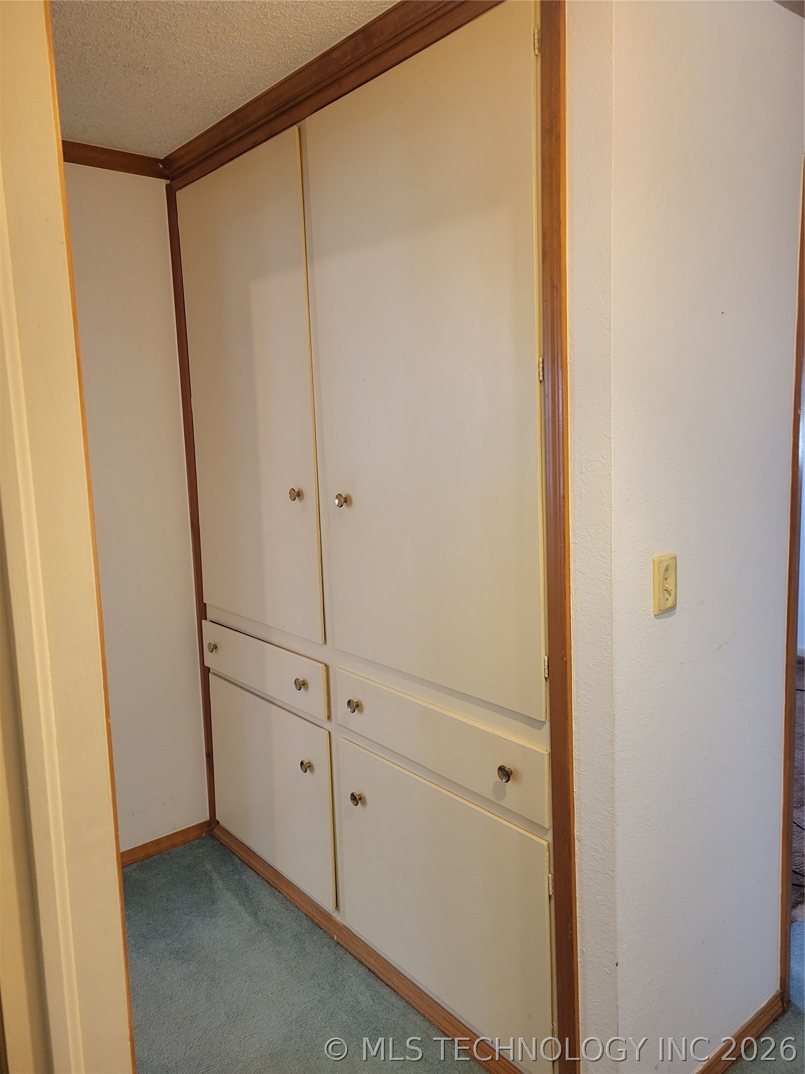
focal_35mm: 26
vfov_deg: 67.3
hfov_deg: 53.1
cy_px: 537
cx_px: 402
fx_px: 806
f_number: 1.8
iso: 320
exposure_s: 1/40
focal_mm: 5.4
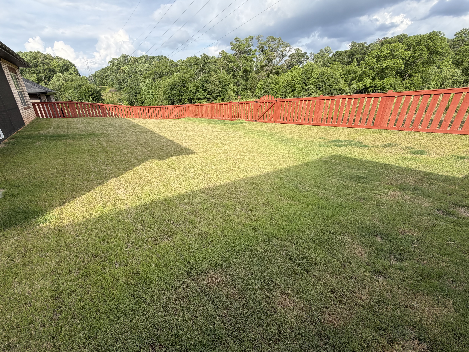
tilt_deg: -24.8
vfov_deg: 77.9
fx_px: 217
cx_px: 213
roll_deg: +3.0
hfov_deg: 94.2
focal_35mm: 16
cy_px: 193
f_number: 2.2
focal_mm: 2.22
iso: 40
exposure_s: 1/585
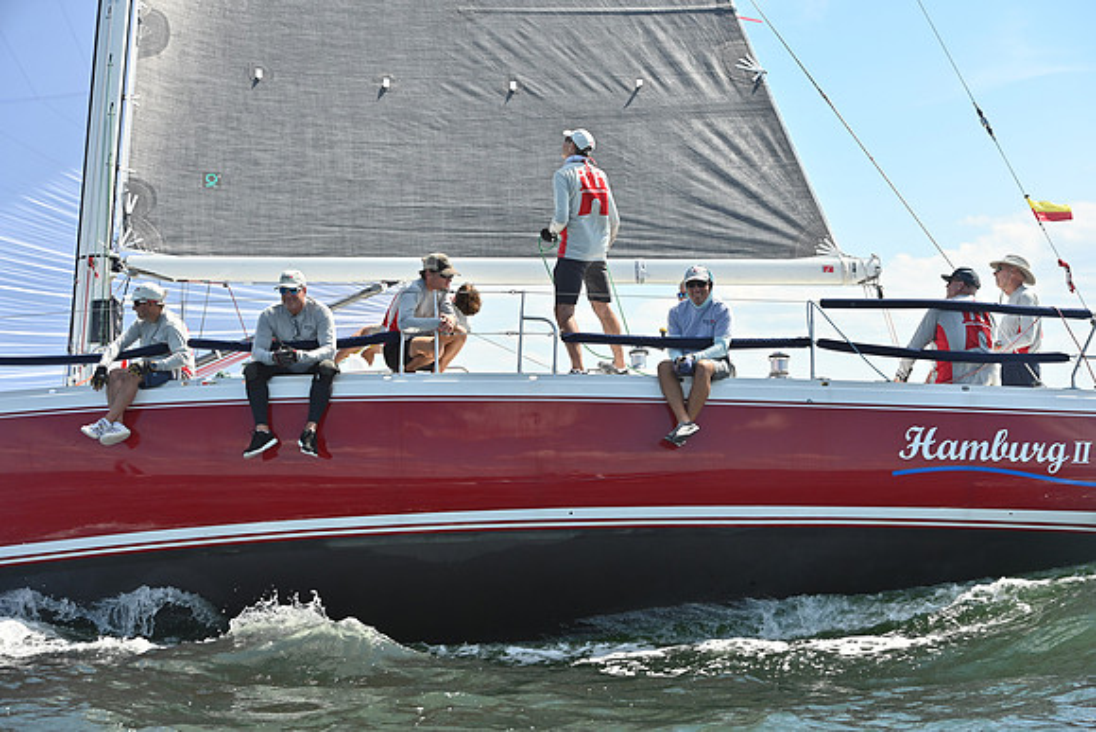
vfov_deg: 19.5
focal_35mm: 70
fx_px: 2132
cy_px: 366
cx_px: 548
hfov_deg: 28.8
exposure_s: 1/1000
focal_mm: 70
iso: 250
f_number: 7.1
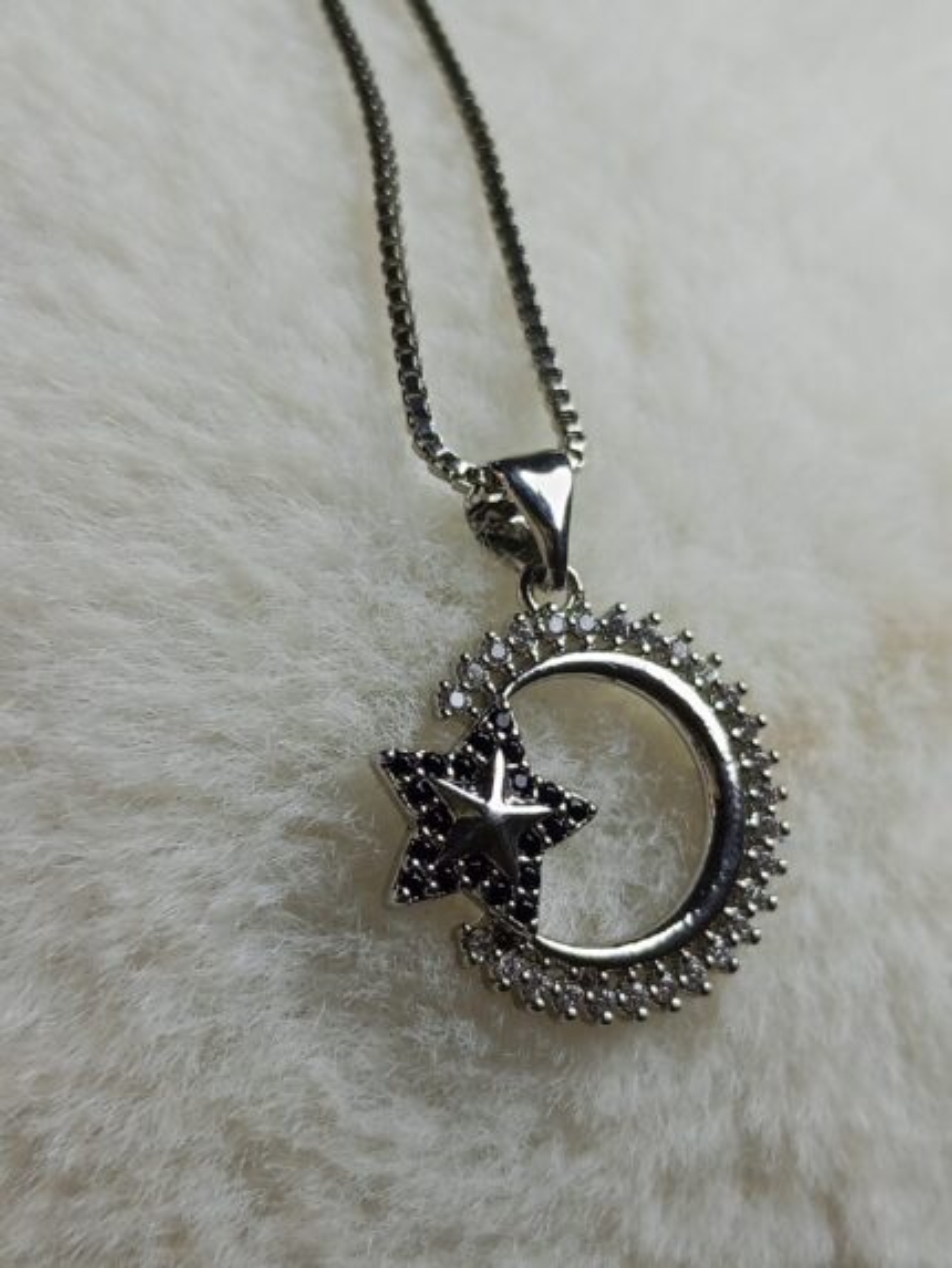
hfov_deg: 27.0
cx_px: 476
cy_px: 634
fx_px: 1979
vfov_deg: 35.5
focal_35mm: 54
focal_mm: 3.98
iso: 50
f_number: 1.8
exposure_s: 1/146
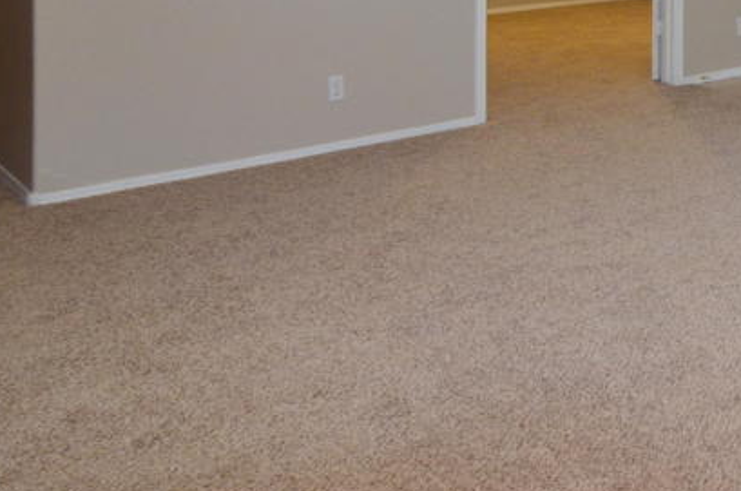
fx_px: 1048
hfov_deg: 34.2
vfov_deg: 23.5
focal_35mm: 51
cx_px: 798
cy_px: -136
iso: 1000
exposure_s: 1/40
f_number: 8
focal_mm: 12
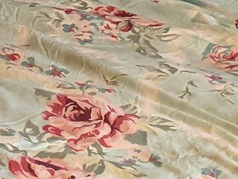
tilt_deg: -5.5
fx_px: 983
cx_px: -134
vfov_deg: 9.6
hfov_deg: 13.0
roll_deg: -0.6
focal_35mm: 143
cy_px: -186
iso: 1000
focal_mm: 6.76
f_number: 1.78
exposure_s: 1/30
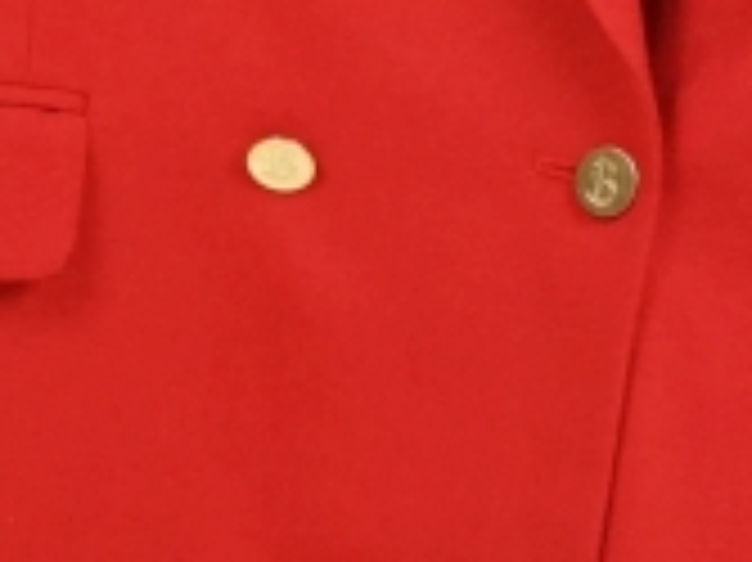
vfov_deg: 5.0
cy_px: -492
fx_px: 6382
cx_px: 504
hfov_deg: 6.7
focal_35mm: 294
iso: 5000
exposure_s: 1/100
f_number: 9
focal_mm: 50
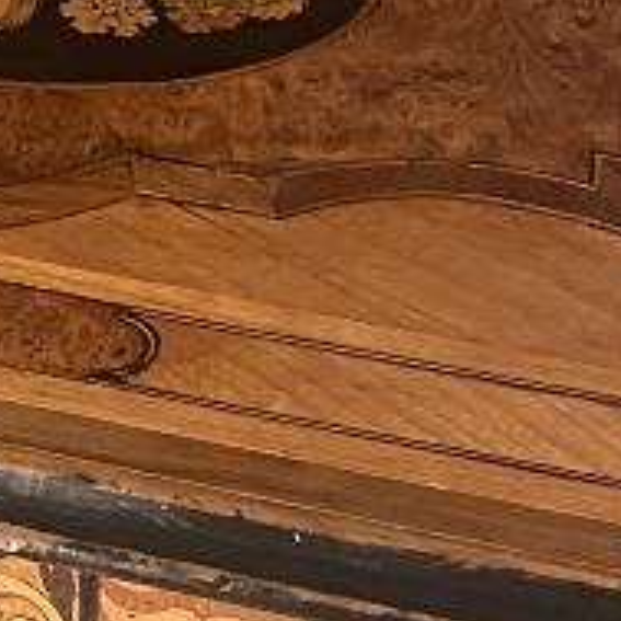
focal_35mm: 146
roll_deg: -0.2
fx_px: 2963
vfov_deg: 11.8
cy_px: 677
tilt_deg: -41.0
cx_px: -69
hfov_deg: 11.8
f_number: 1.8
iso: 500
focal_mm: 4.25
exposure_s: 1/33
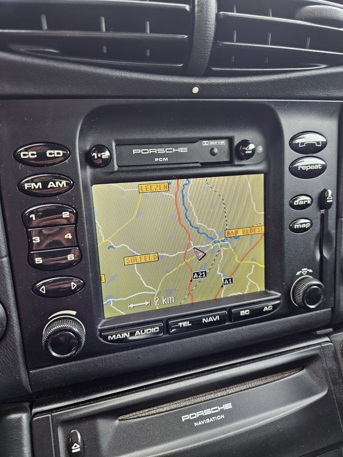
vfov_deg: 73.9
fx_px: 304
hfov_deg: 58.9
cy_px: 228
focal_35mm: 23
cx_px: 172
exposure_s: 1/100
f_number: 1.8
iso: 125
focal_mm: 5.4
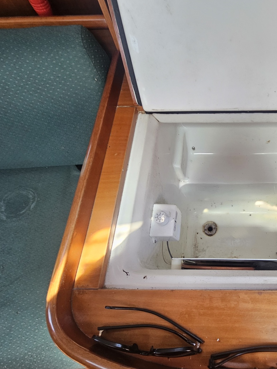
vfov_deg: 81.7
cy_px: 186
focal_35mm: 20
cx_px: 223
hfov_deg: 60.4
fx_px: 213
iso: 80
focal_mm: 2.2
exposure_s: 1/60
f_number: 2.2
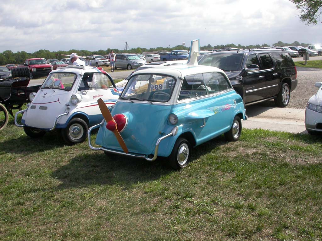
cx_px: 161
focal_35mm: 38
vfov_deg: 37.7
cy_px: 120
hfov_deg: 49.0
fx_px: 353
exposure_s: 1/299
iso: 100
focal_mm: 7.85
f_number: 7.5
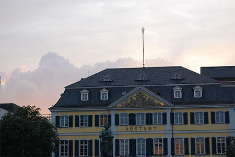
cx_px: 118
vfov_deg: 16.6
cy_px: 78
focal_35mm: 82
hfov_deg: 24.6
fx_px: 538
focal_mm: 55
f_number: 5.6
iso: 1600
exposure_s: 1/500
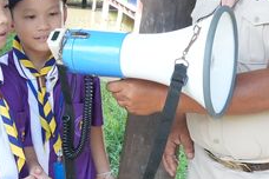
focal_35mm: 87
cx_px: -17
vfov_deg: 15.7
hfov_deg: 22.2
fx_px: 650
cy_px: 62
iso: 3200
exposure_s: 1/1000
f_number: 5.6
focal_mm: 16
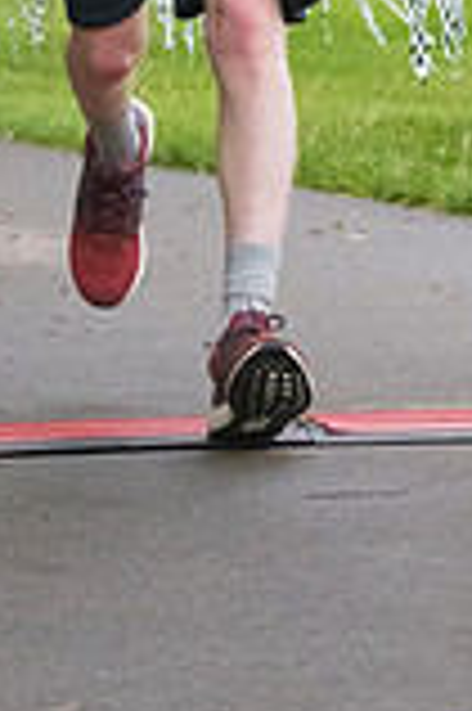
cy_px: -194
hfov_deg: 4.0
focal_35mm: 342
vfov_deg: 6.0
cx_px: 182
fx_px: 6740
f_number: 5.6
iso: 6400
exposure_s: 1/1250
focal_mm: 80
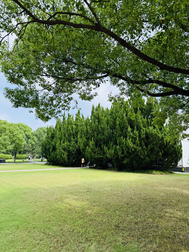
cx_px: 94
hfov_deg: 56.8
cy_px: 126
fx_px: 175
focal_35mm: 24
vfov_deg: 71.6
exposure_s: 1/1678
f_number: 1.78
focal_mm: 6.76
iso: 80
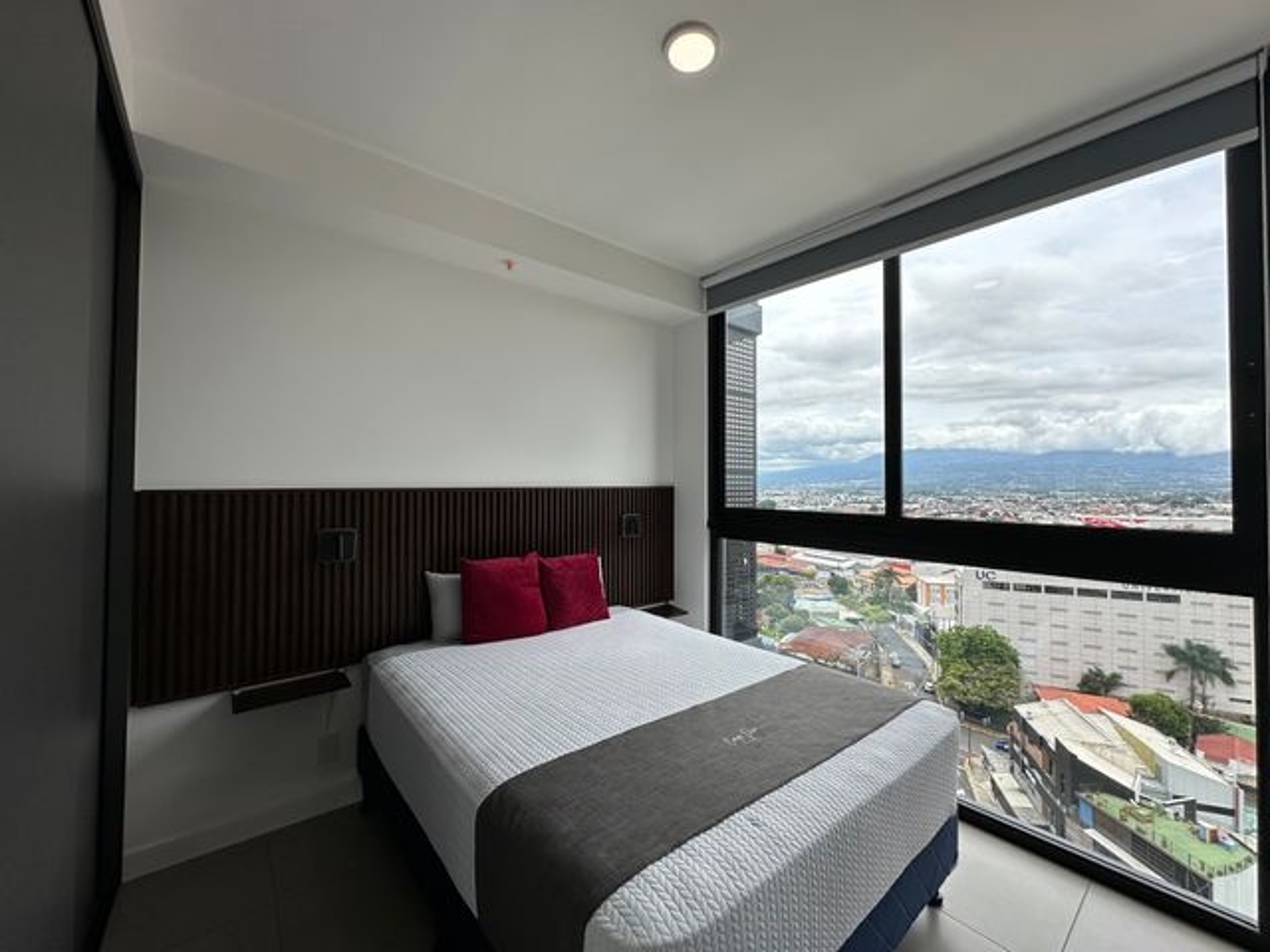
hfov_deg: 102.1
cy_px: 476
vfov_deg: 85.7
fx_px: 514
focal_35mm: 14
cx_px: 635
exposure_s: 1/686
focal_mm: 2.22
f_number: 2.2
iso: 40
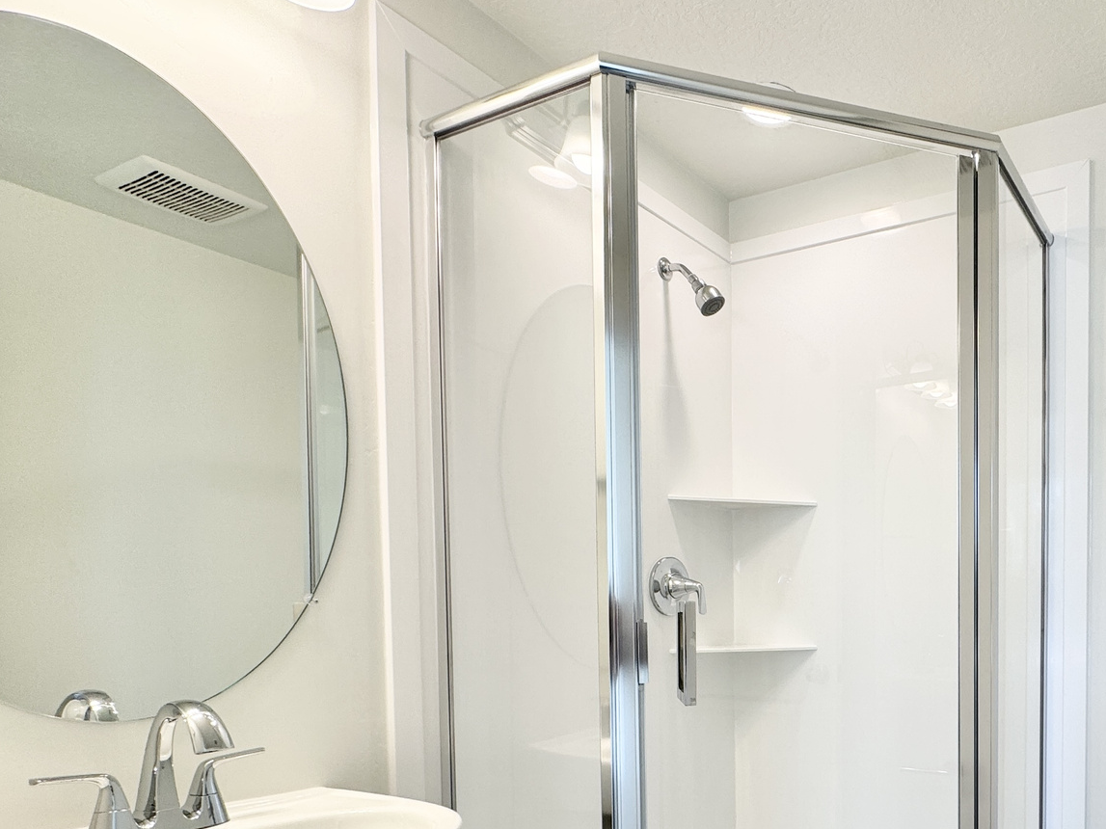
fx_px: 799
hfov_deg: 63.9
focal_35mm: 25
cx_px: 871
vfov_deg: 52.1
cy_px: 637
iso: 50
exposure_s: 1/120
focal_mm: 2.22
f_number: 2.2
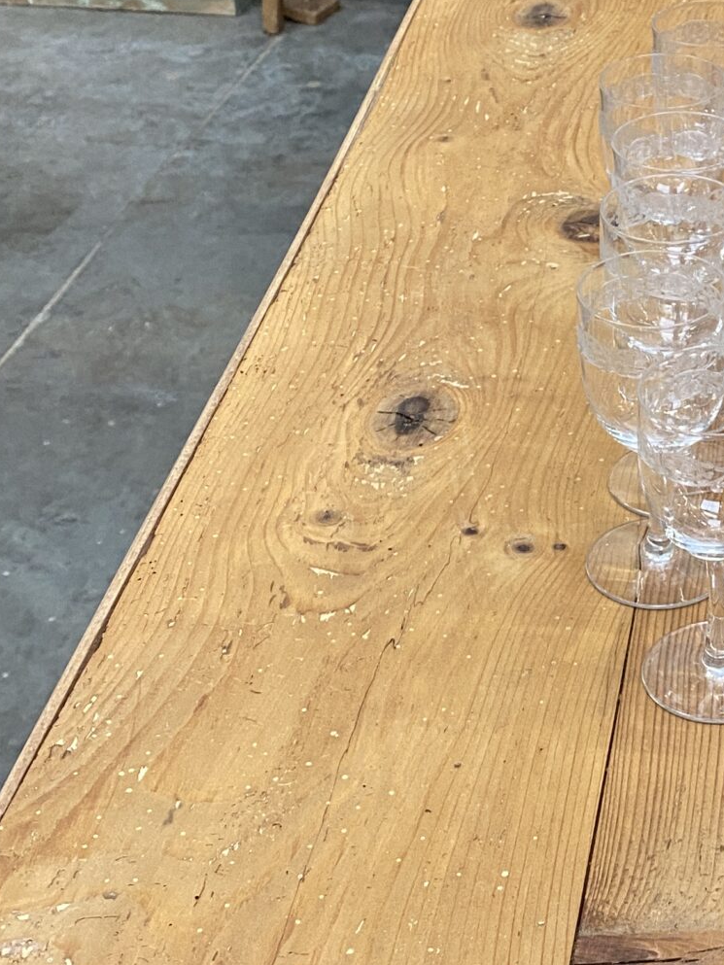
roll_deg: -0.8
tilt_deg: -38.7
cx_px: 722
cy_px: 694
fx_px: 1868
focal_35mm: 67
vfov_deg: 28.6
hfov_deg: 21.2
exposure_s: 1/50
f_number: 1.8
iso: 160
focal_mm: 4.25
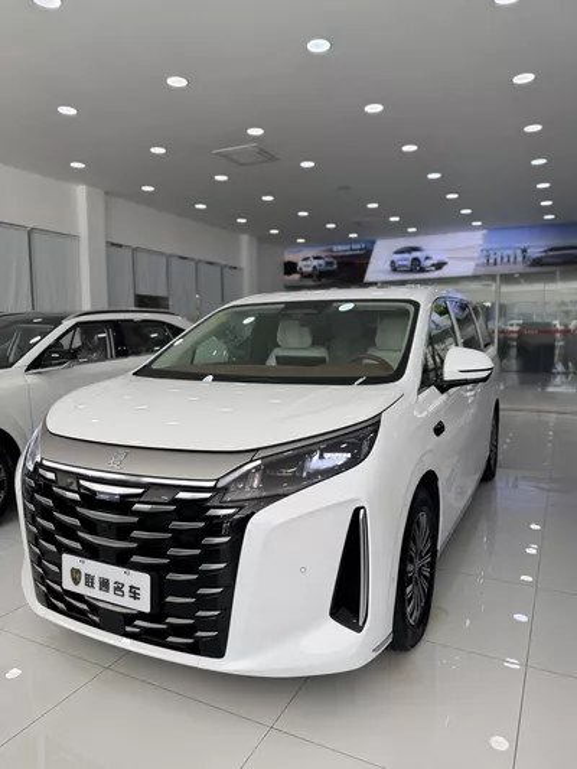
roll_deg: +0.3
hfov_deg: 56.8
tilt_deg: -5.6
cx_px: 288
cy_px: 384
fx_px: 533
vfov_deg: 71.6
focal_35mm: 24
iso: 80
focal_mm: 6.76
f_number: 1.78
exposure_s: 1/495
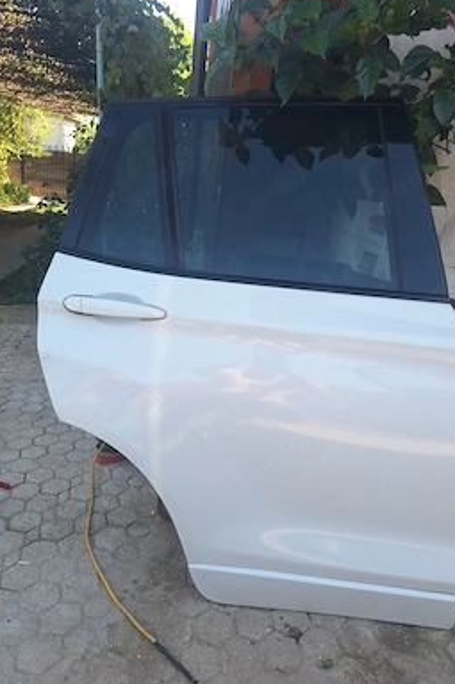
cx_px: 246
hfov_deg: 51.2
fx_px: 474
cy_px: 330
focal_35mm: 25
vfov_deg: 71.5
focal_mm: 5.54
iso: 40
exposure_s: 1/325
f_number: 1.8
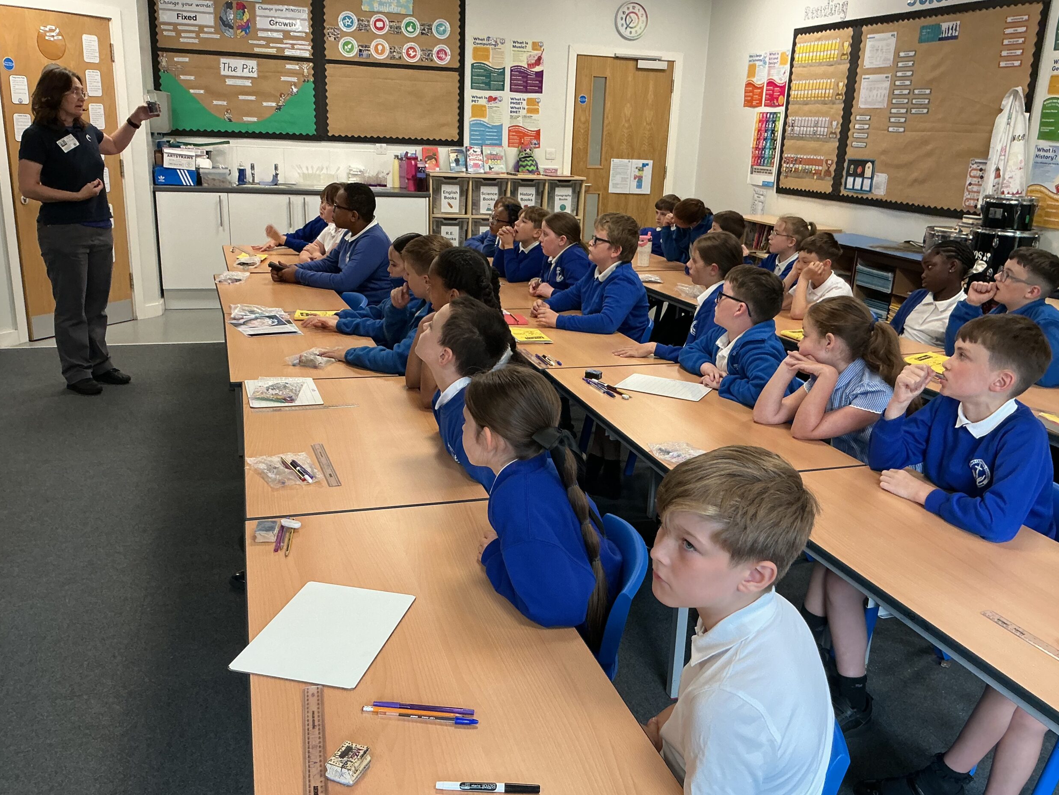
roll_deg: -2.0
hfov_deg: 60.0
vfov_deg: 46.8
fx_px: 918
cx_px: 537
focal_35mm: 30
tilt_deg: -17.2
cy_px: 411
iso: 80
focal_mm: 3
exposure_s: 1/60
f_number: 1.8
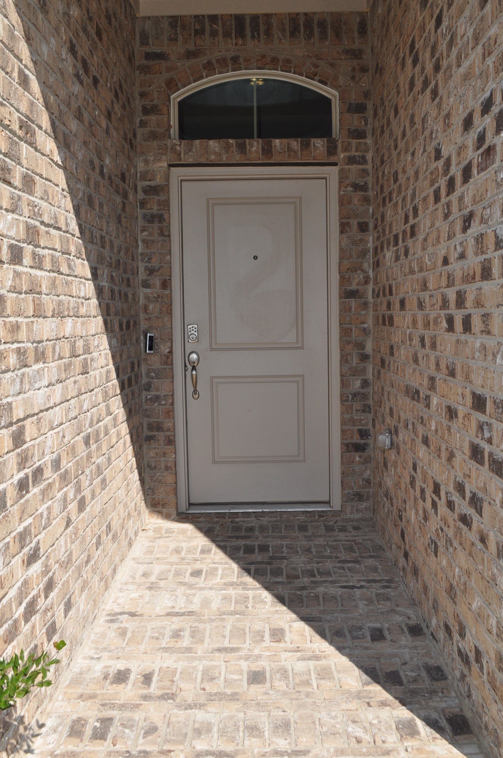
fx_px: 819
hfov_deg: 34.1
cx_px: 252
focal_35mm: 39
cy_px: 379
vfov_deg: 49.6
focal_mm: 26
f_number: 11
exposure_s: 1/200
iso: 200
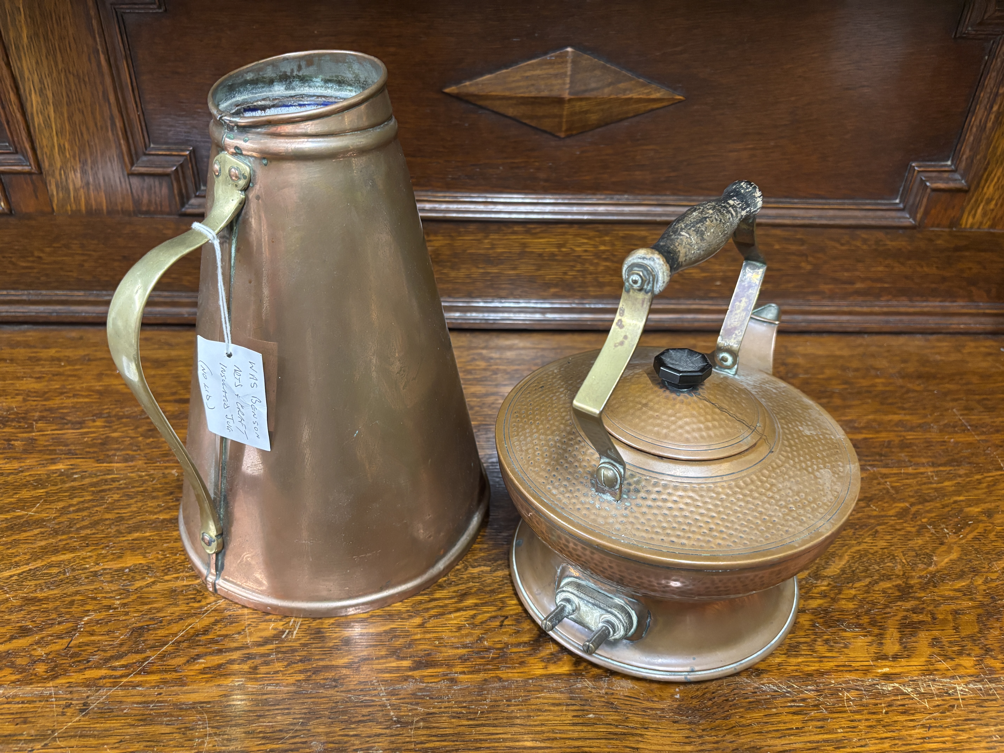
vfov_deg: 53.1
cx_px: 502
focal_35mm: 26
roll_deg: -2.1
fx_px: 754
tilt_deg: -32.9
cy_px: 376
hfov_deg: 67.3
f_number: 1.6
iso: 500
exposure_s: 1/33
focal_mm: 5.96
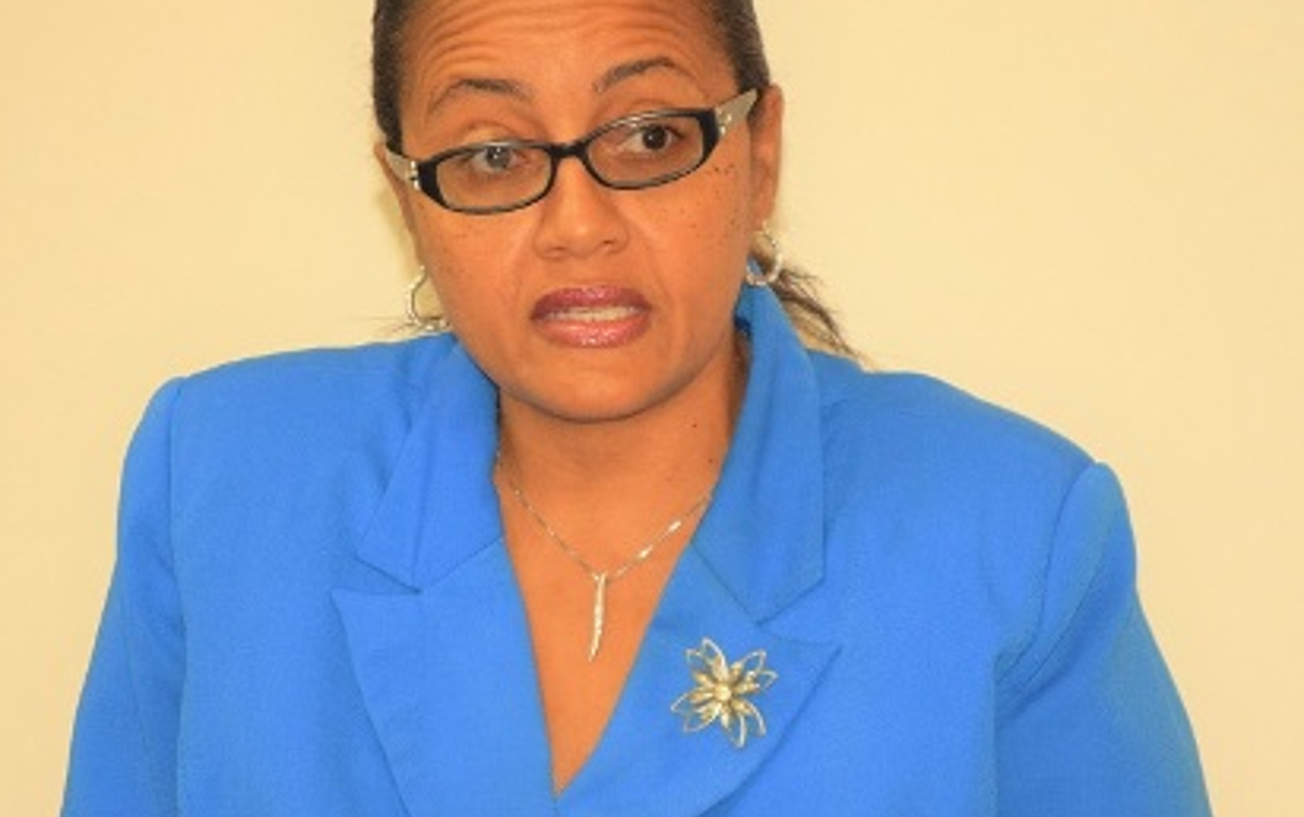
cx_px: 646
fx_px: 16890
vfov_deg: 2.8
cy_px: 451
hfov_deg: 4.4
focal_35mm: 475
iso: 1600
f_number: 5.6
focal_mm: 200
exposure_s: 1/160
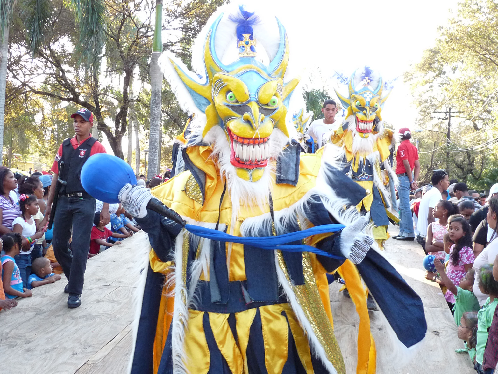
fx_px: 575
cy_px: 187
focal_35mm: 40
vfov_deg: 36.0
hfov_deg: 46.8
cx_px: 249
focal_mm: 4.8
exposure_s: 1/160
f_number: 2.8
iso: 200
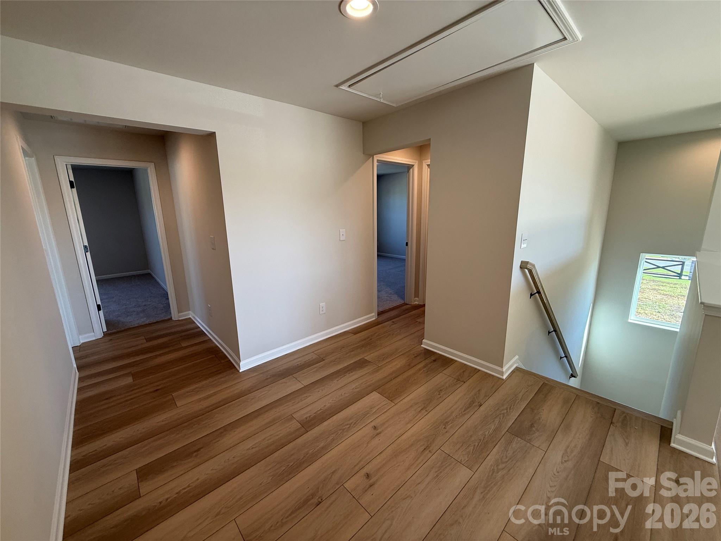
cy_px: 270
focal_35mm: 14
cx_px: 360
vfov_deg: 85.7
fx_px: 292
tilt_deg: -11.6
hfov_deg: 102.1
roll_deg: +1.5
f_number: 2.2
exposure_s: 1/120
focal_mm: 2.22
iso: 80
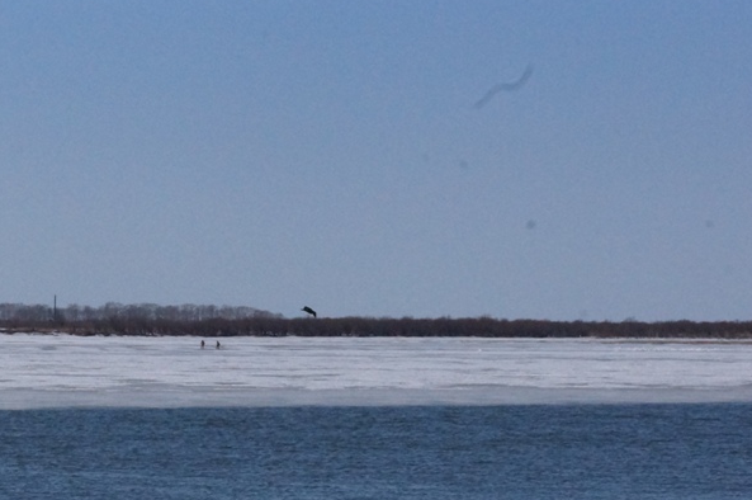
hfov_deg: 14.2
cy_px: 379
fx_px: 3002
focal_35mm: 144
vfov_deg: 9.5
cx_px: 141
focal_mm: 55
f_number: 22
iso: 3200
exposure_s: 1/4000
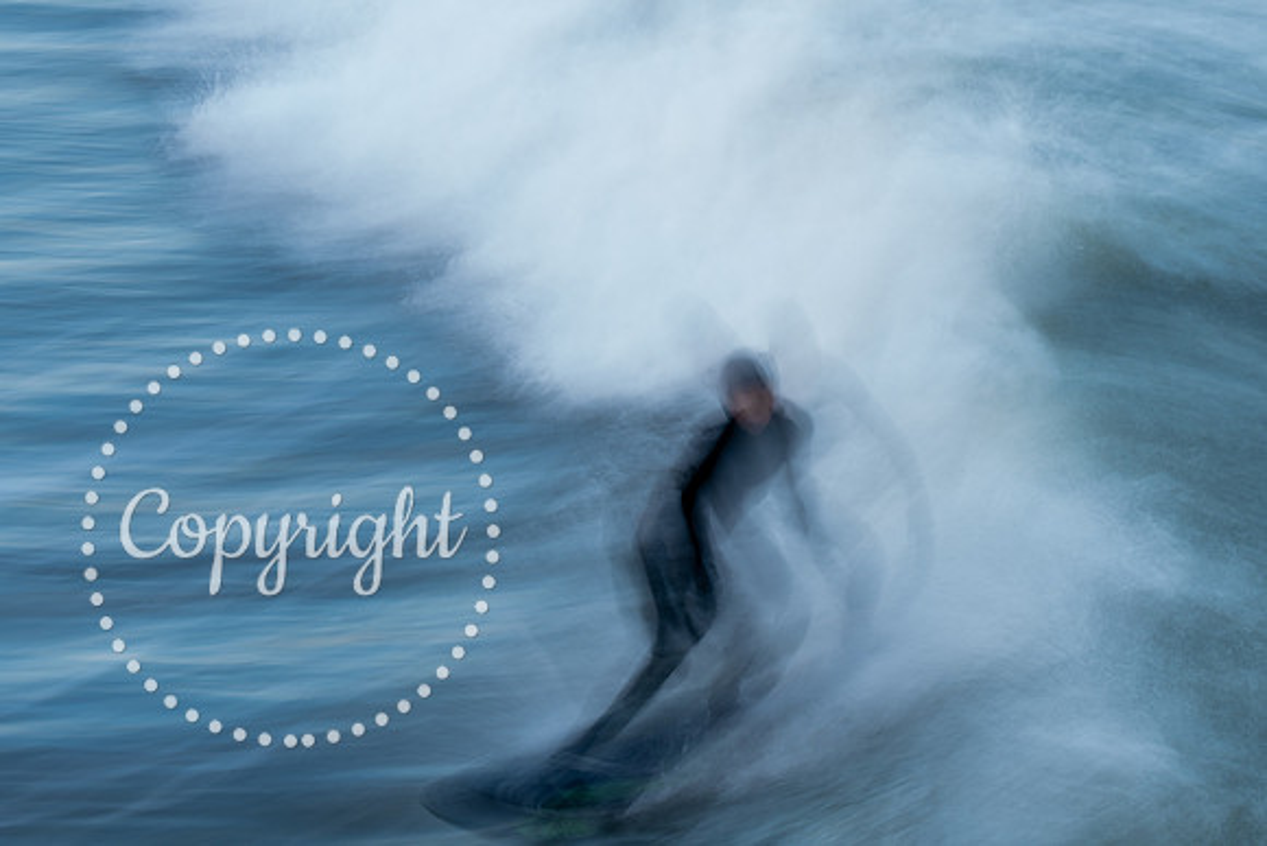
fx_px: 7953
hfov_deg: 9.1
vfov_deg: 6.1
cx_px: 818
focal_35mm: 226
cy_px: 300
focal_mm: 175
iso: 50
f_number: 22
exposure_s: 1/2.5
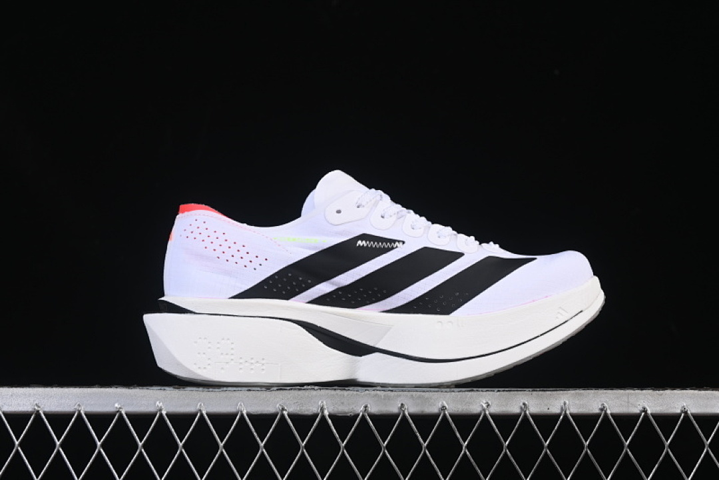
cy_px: 240
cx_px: 360
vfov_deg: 18.2
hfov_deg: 27.0
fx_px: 1498
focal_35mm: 75
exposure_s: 1/80
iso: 160
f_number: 8
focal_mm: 50
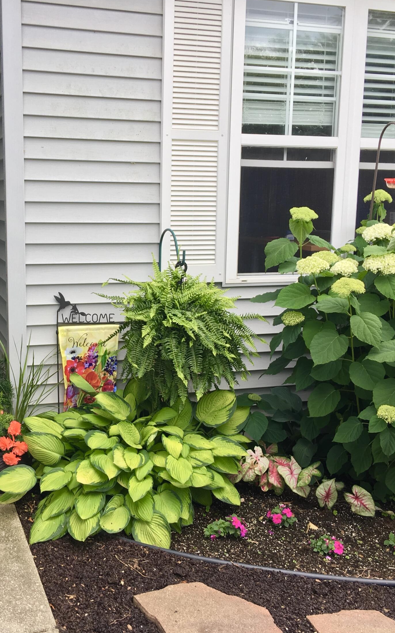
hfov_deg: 30.4
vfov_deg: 47.2
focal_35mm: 42
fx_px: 724
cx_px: 142
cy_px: 316
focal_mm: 4.15
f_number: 2.2
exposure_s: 1/131
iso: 25
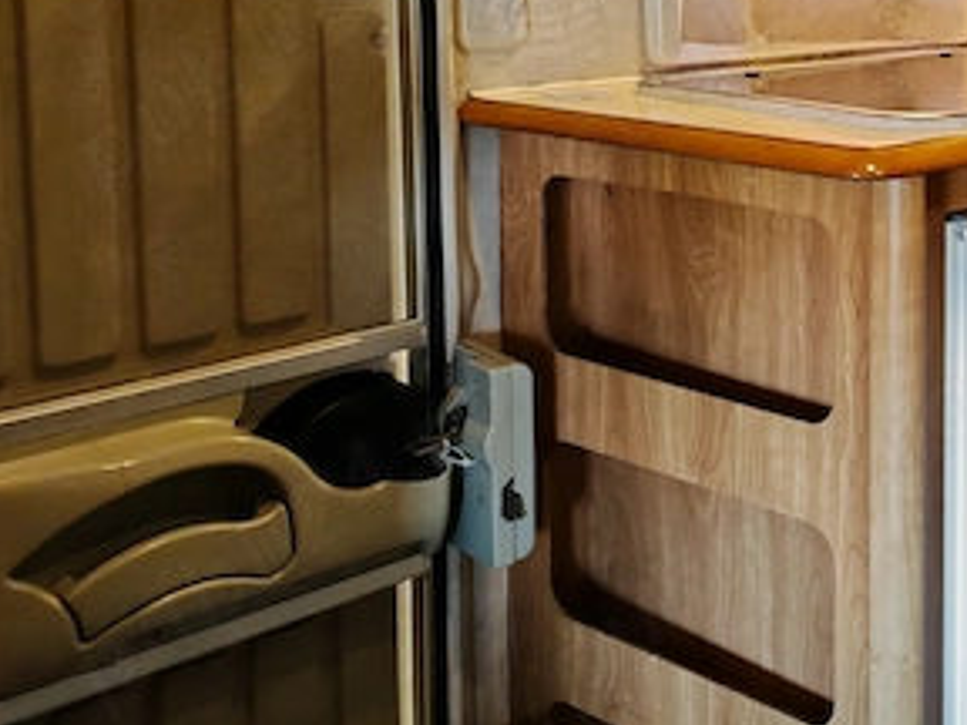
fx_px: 1453
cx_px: 997
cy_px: 60
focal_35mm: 52
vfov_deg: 27.0
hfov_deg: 33.3
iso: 250
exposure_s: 1/100
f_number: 1.9
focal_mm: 5.3
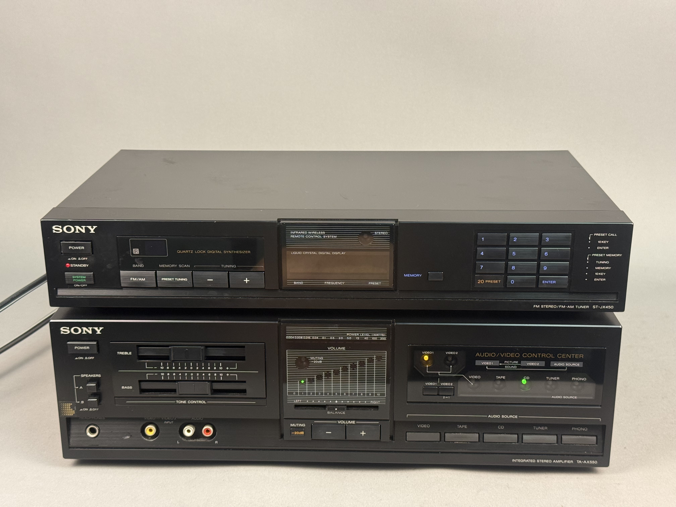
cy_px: 254
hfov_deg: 39.7
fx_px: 937
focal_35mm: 48
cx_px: 338
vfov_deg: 30.3
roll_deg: +0.3
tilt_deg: -18.9
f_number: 1.78
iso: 125
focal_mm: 6.76
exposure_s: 1/60
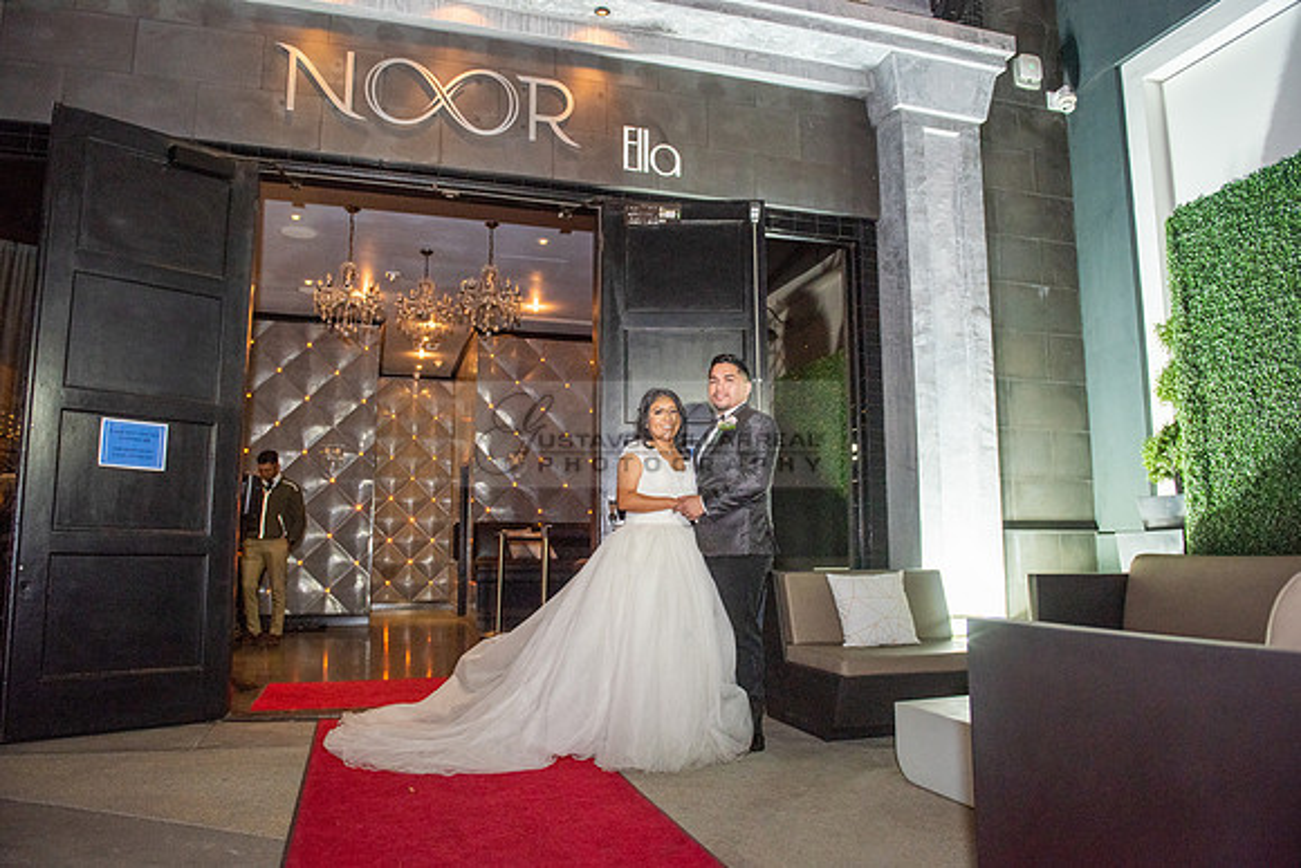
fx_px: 893
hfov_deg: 72.1
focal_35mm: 25
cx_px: 650
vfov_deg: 51.8
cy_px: 434
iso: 1600
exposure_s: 1/160
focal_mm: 24
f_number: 4
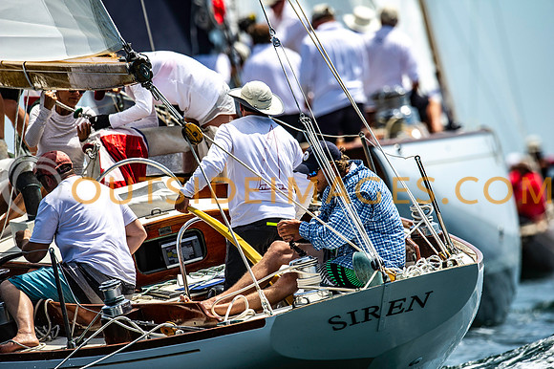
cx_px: 277
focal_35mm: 600
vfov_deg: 2.3
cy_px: 184
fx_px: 9228
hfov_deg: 3.4
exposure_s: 1/3200
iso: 400
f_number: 5
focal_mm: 600
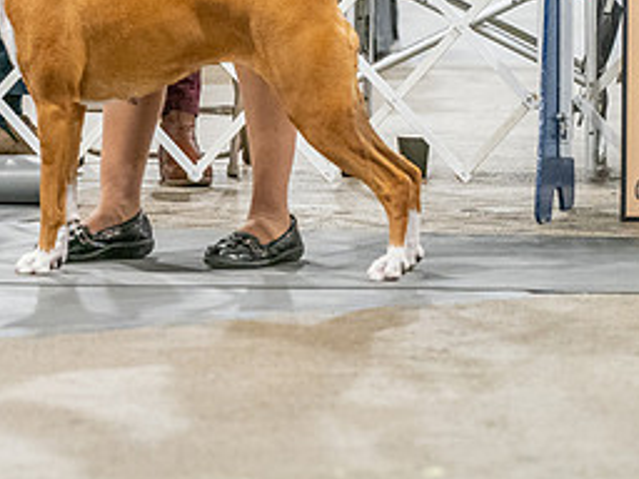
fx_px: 6129
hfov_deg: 6.0
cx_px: 119
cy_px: -52
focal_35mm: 332
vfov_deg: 4.5
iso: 6400
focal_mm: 131
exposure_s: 1/250
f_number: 3.5
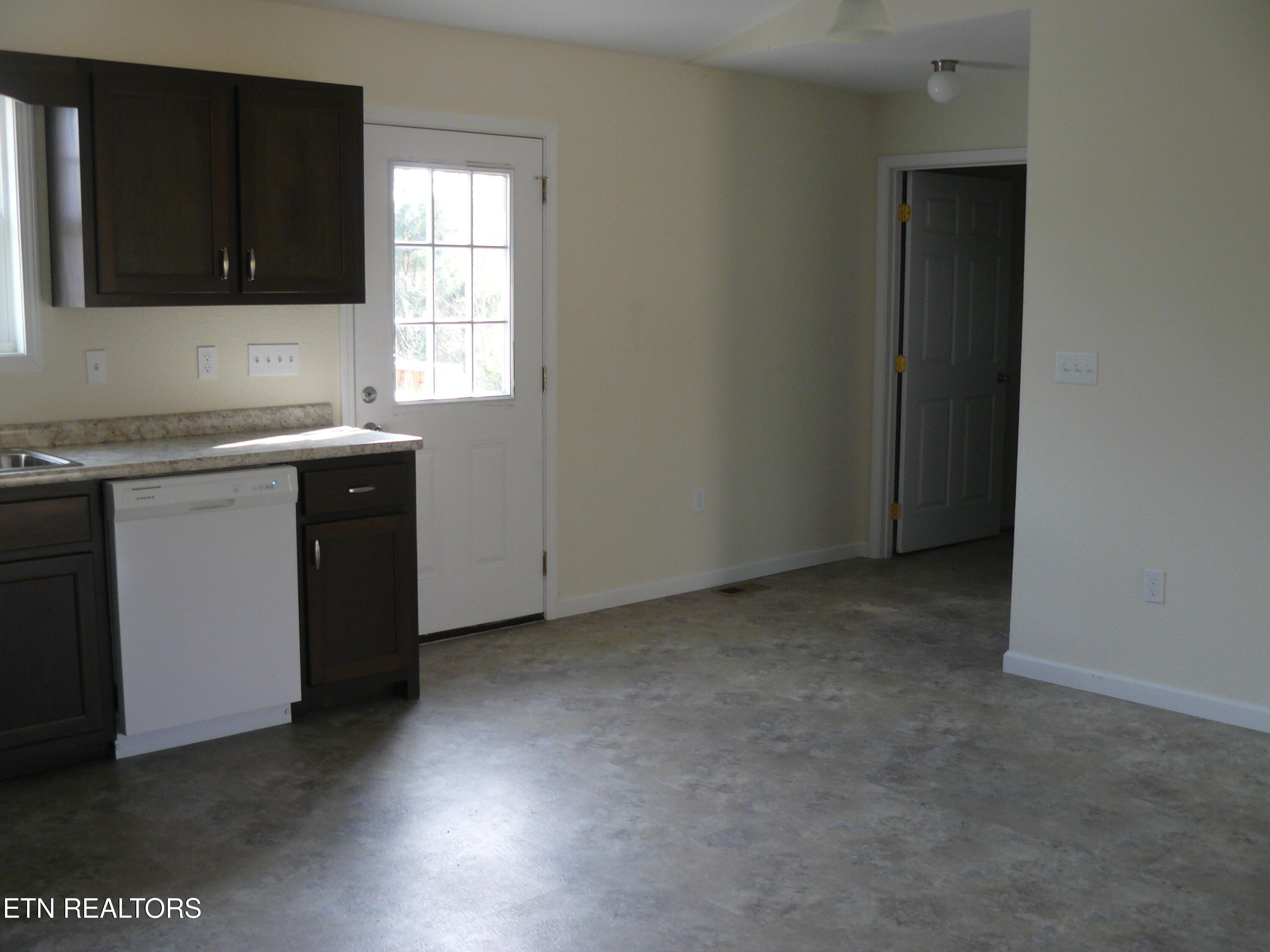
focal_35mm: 36
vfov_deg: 39.7
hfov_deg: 51.4
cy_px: 476
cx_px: 635
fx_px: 1321
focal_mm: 6
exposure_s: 1/40
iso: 100
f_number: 2.8
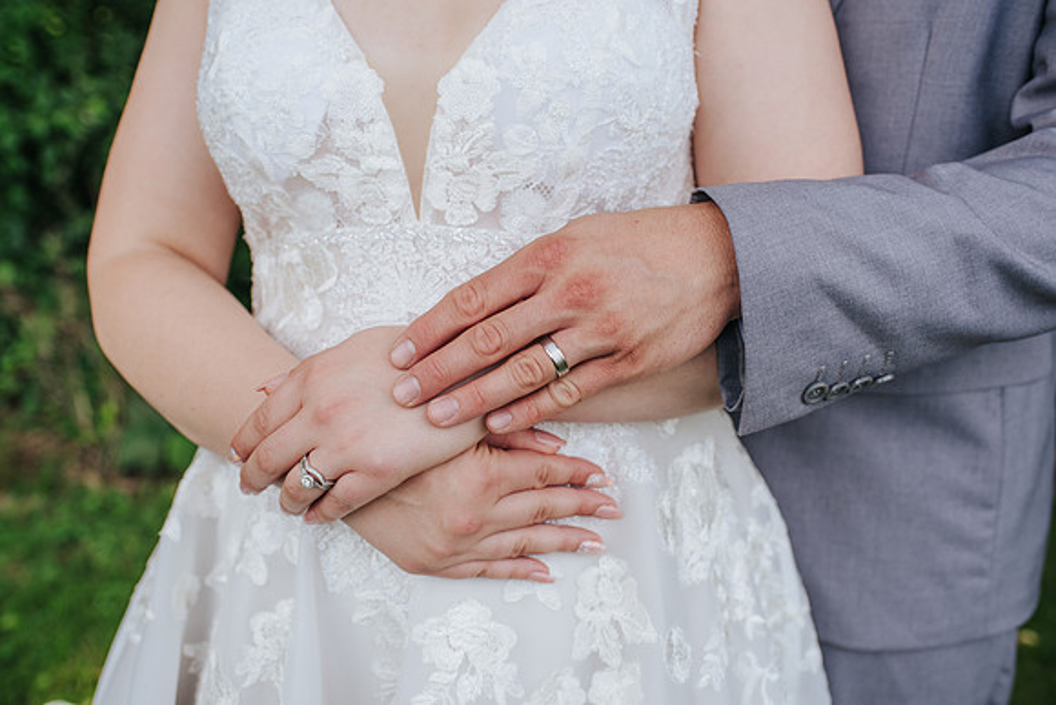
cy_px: 352
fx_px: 1027
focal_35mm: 35
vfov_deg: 37.9
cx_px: 528
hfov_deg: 54.4
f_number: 3.2
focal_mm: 35
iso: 100
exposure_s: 1/320
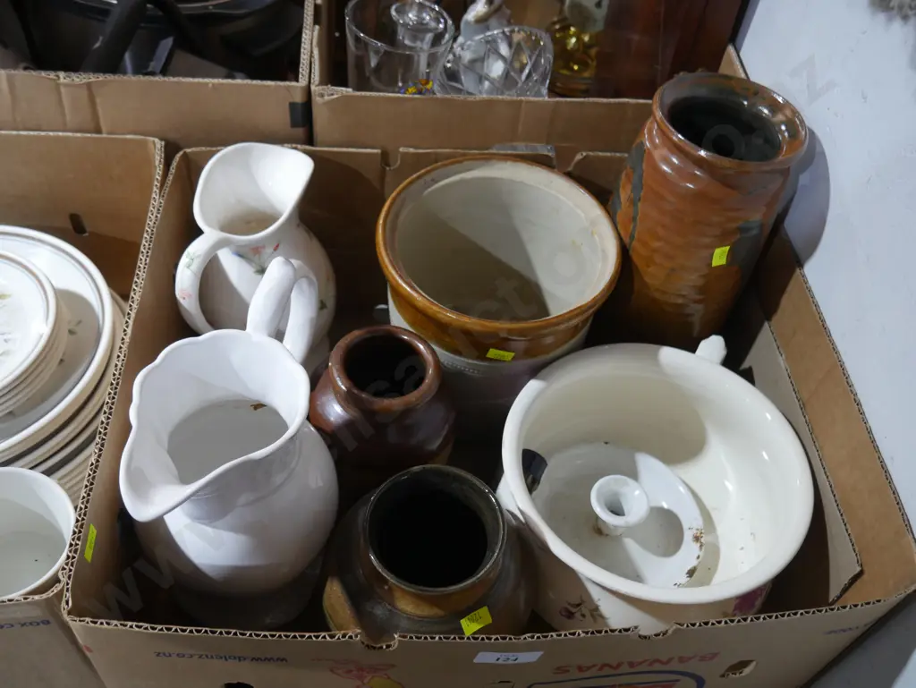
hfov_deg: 56.8
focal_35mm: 32
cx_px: 458
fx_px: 847
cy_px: 344
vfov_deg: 44.2
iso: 1250
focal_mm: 16
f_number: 3.6
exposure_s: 1/60
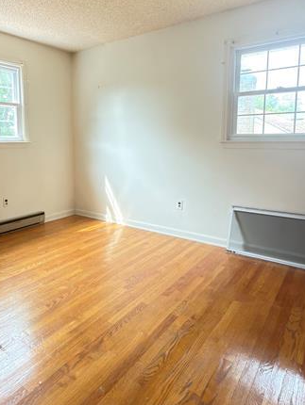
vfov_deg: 69.0
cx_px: 113
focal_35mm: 25
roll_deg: +0.3
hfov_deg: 54.3
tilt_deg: -6.2
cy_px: 171
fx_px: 293
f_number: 2.2
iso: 125
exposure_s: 1/30
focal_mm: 2.22
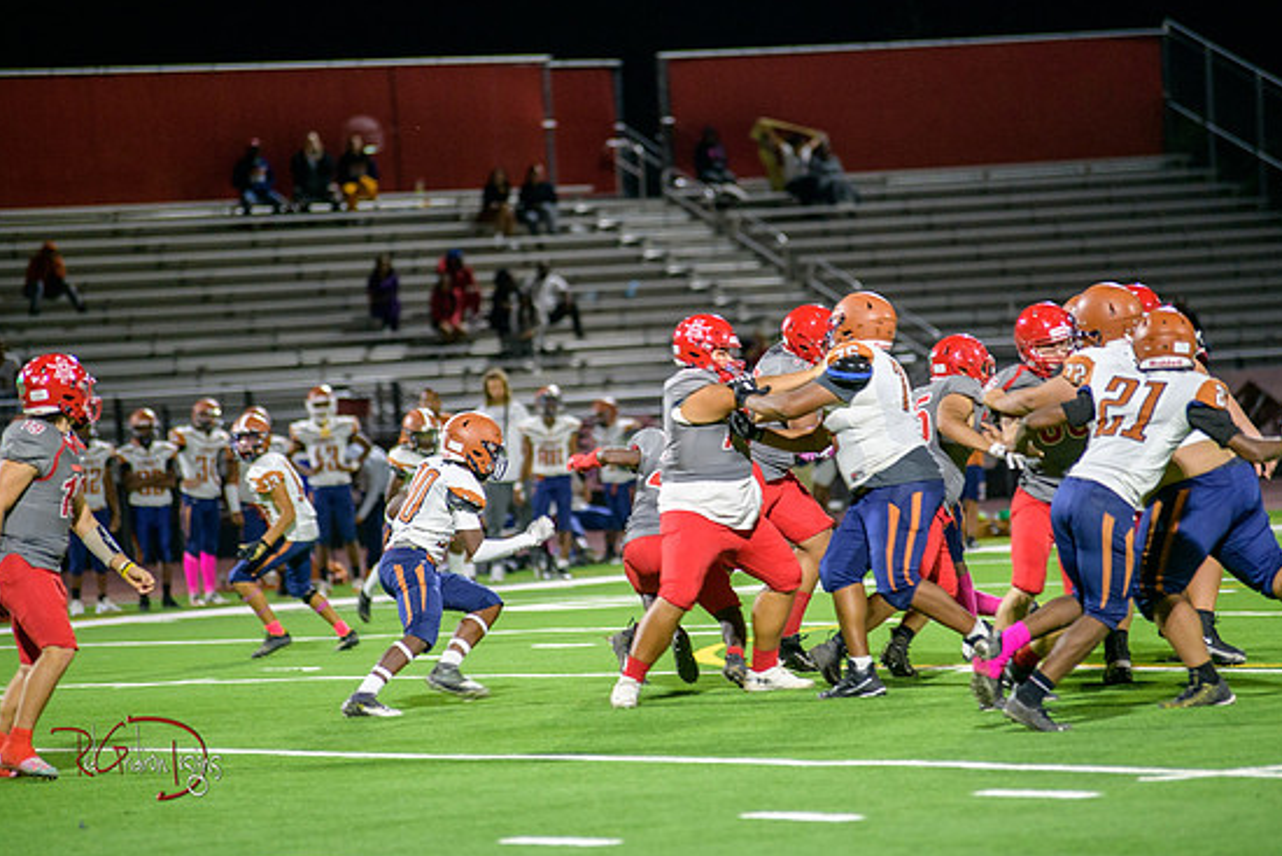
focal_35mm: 211
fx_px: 7515
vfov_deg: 6.5
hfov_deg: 9.7
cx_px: 667
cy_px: 421
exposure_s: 1/250
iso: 1600
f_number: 2.8
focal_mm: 200
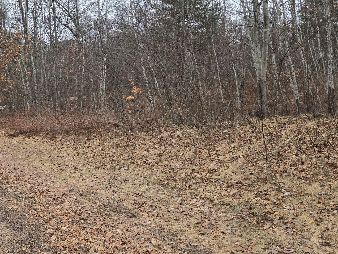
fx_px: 361
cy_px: 137
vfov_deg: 38.6
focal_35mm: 37
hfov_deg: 47.8
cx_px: 75
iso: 25
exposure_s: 1/180
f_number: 1.7
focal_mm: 6.3
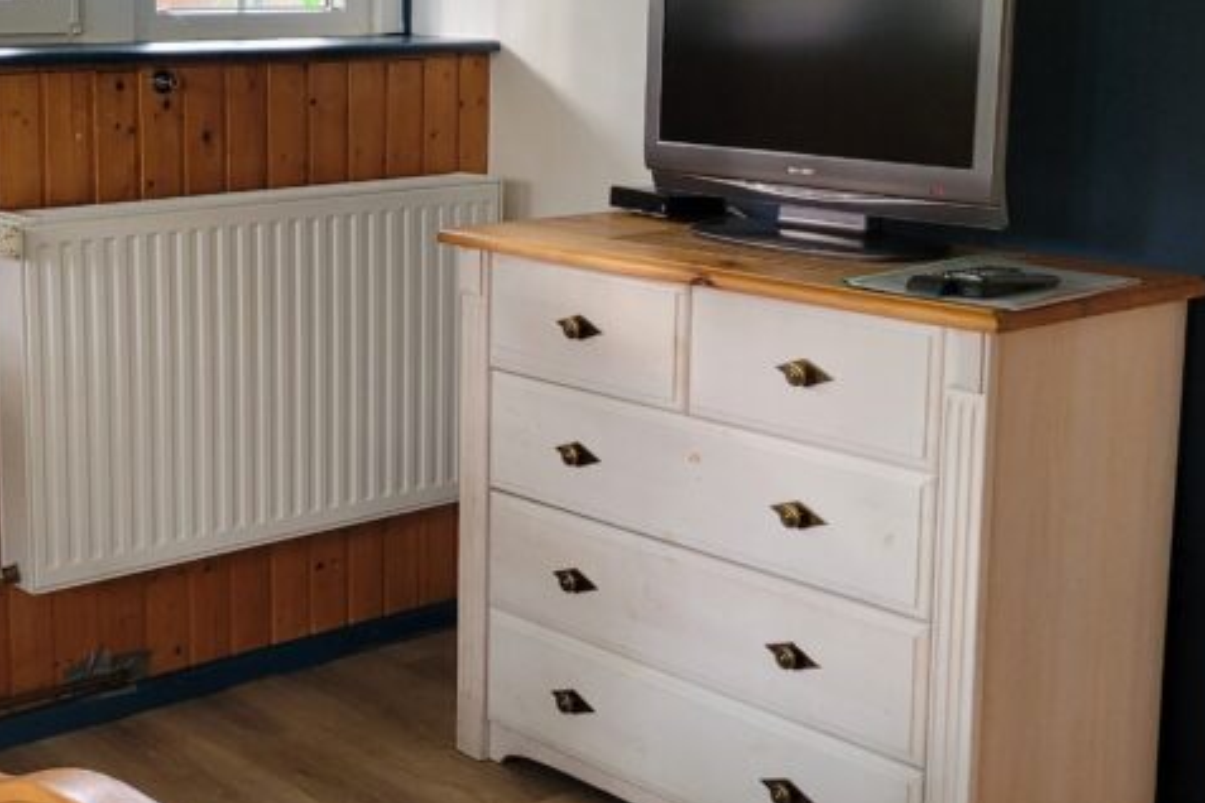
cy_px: 275
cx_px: 379
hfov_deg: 34.1
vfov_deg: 23.3
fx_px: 1941
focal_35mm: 58
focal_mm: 5.4
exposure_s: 1/50
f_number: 1.8
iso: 200
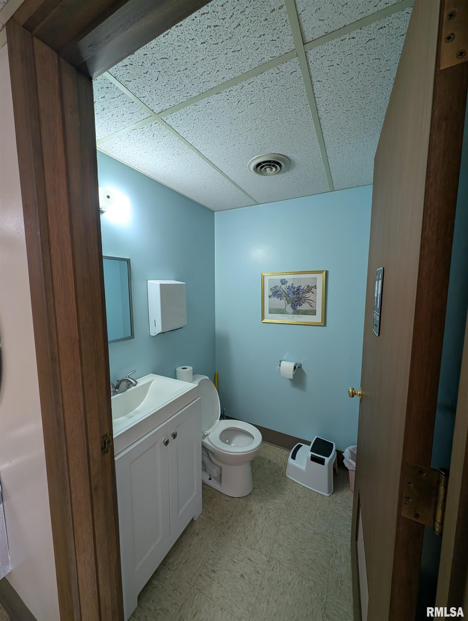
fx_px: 216
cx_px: 234
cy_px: 310
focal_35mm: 12
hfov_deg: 94.6
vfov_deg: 110.5
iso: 52
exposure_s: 1/60
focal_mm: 2.23
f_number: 1.95
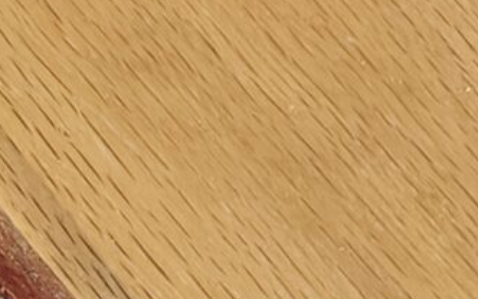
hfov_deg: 10.7
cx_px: 383
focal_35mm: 196
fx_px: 2555
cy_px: 60
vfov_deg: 6.7
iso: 200
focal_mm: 5.59
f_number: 1.8
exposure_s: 1/50
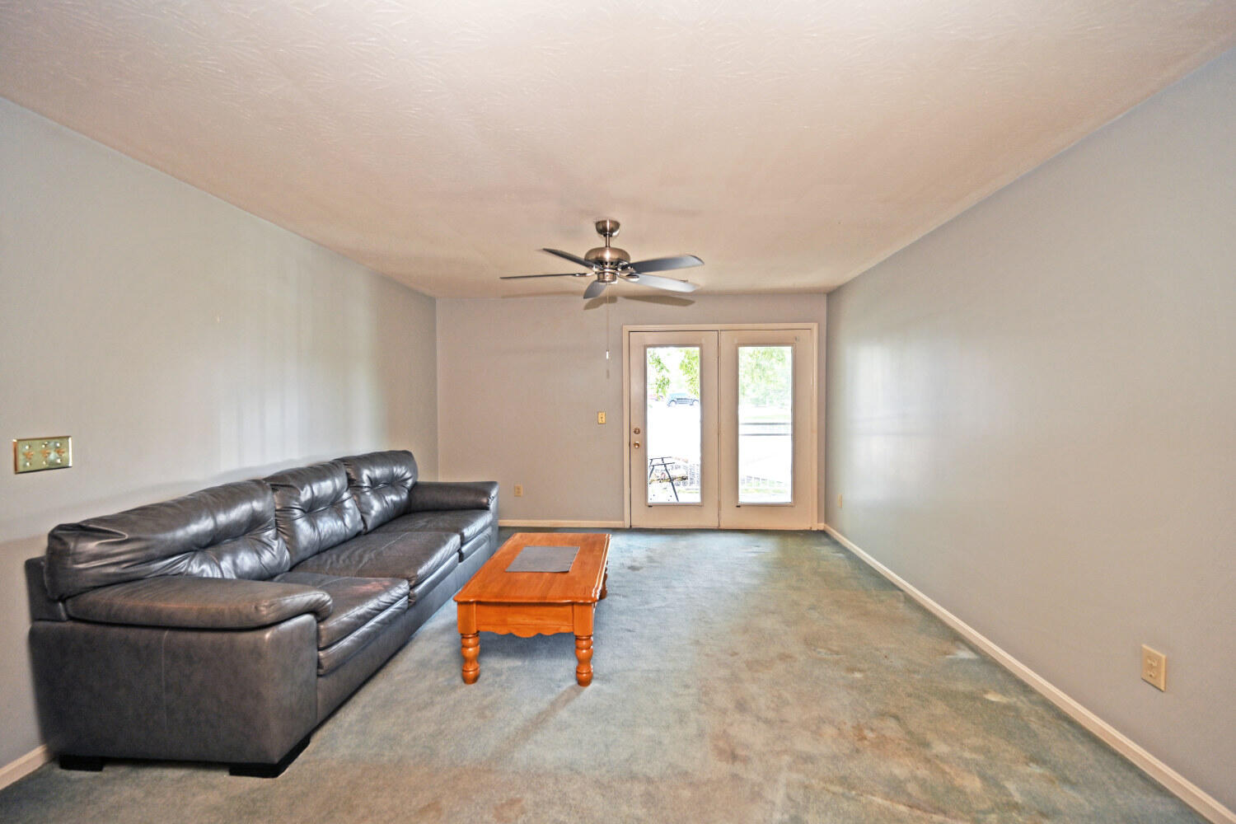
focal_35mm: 14
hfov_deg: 104.3
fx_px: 481
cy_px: 412
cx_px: 618
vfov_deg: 81.2
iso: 200
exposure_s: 1/60
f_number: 4
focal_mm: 14
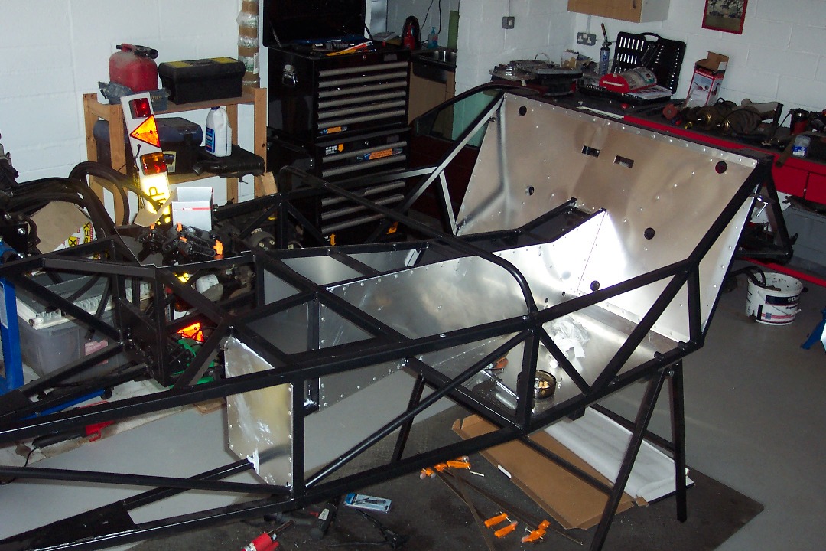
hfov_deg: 50.7
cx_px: 413
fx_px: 872
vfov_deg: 35.1
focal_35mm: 38
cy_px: 276
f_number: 2.8
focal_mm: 8
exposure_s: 1/30
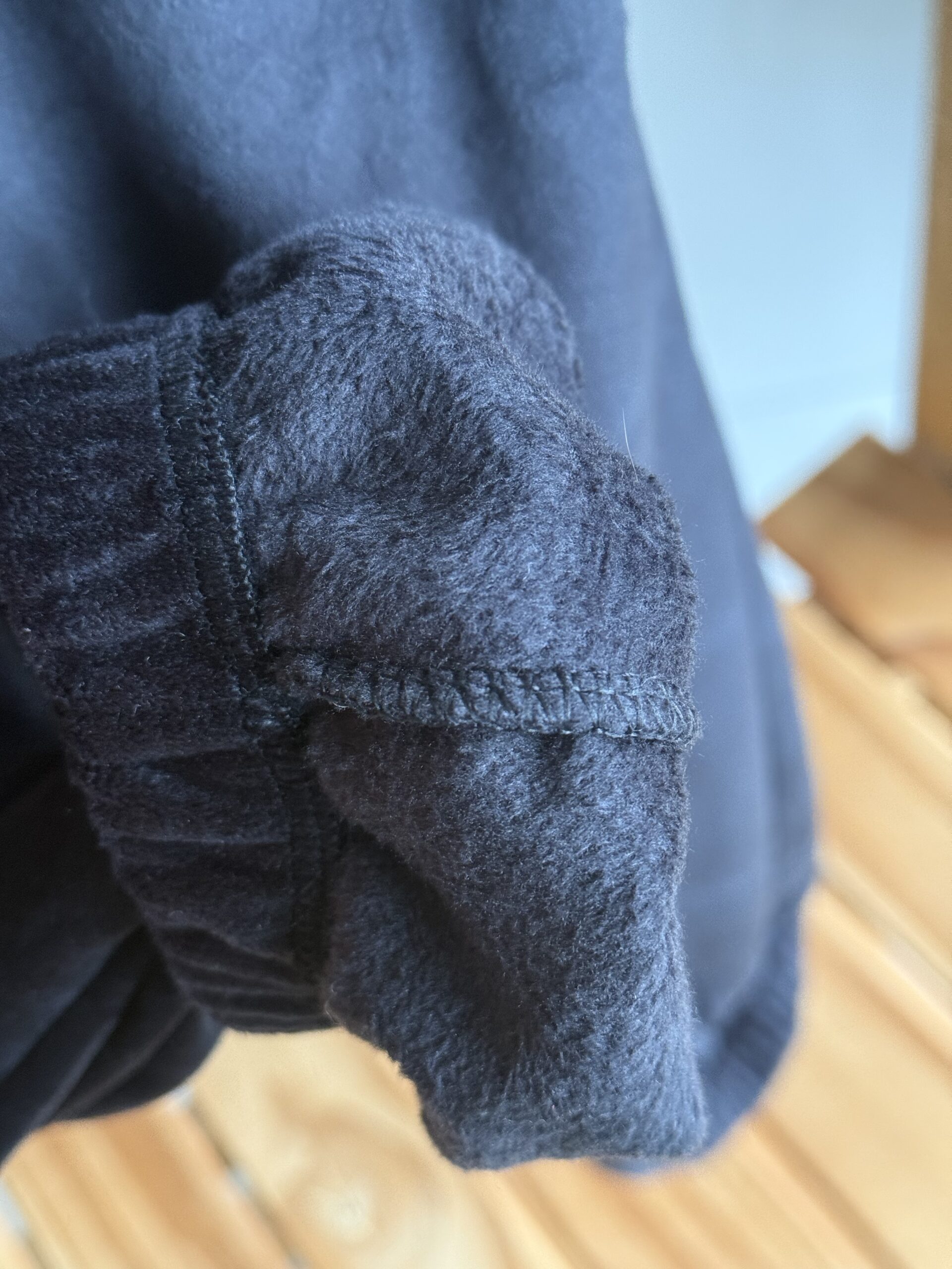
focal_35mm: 48
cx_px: 476
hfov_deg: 30.3
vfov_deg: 39.7
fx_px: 1760
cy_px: 634
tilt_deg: -57.2
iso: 250
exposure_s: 1/58
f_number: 1.78
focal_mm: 6.76
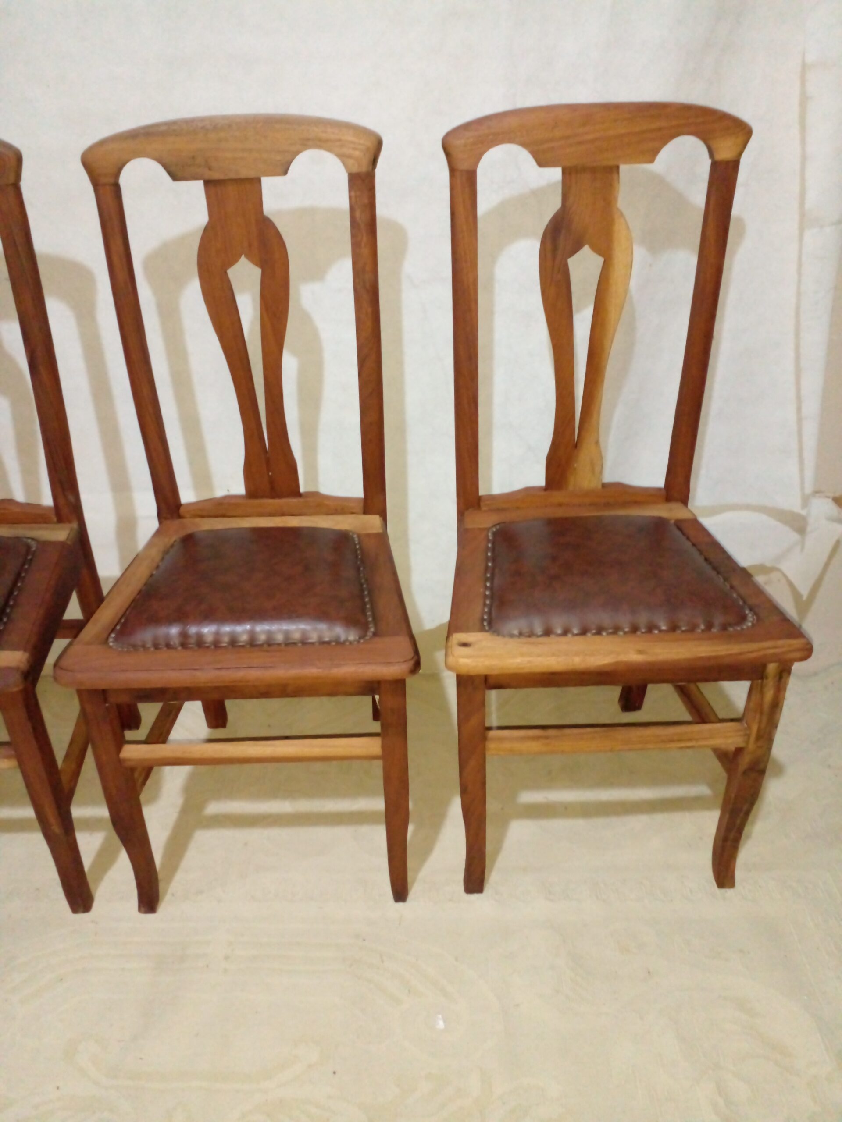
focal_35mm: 27
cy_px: 561
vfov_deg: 65.3
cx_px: 421
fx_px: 876
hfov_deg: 51.4
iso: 500
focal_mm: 3.6
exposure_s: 1/20
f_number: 1.9
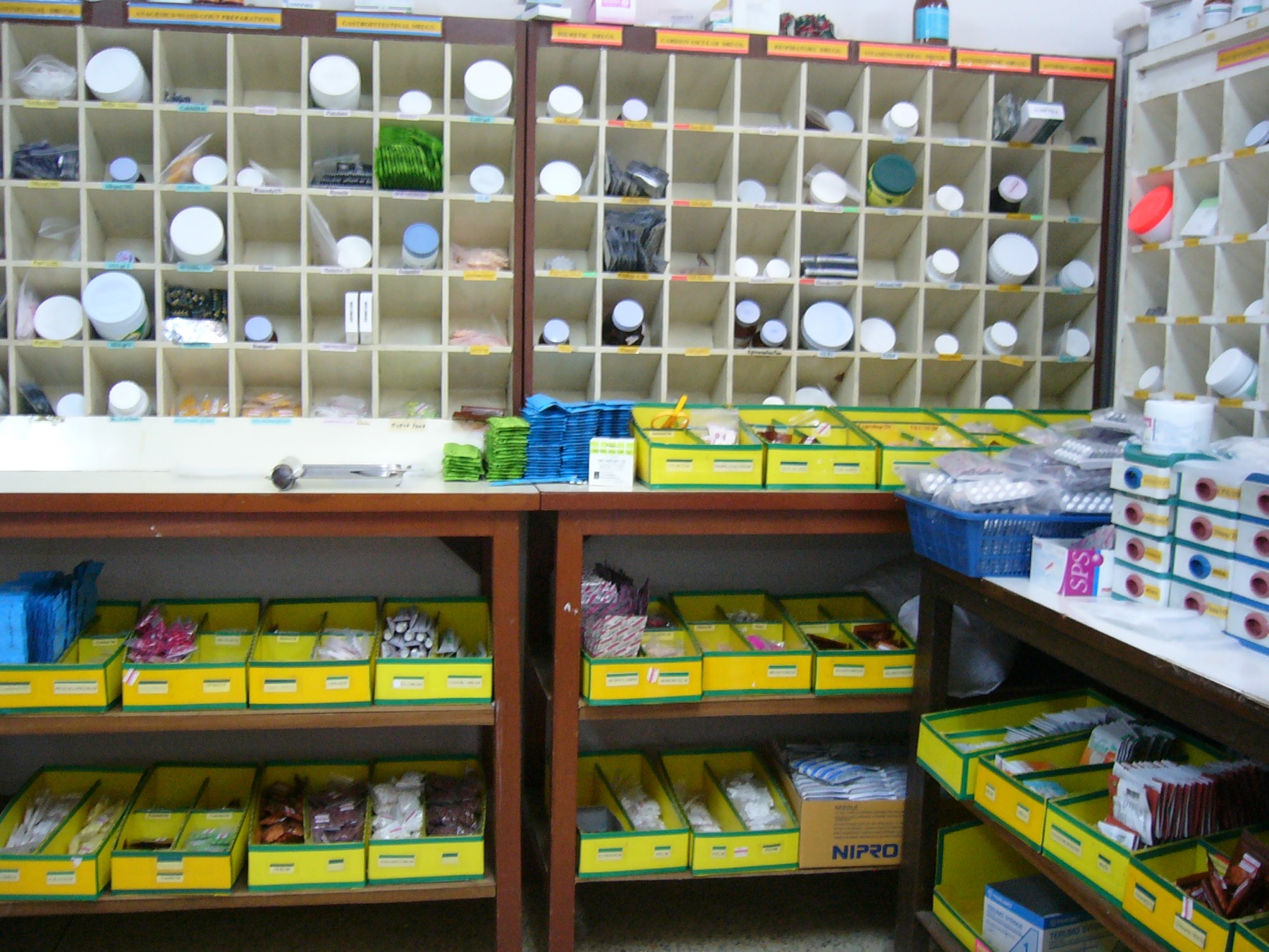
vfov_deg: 40.7
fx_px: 1283
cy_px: 476
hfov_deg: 52.6
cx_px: 634
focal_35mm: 35
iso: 200
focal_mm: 5.8
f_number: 2.8
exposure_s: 1/15
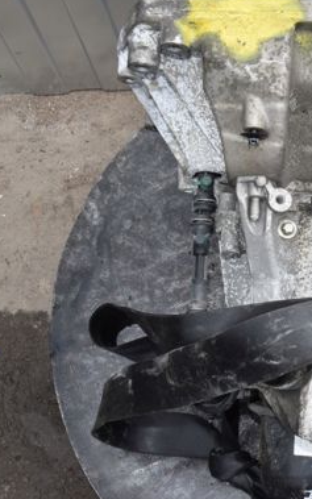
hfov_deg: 20.0
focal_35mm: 62
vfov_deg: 33.0
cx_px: 342
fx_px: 843
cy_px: 242
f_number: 18
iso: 800
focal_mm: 24
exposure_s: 1/200
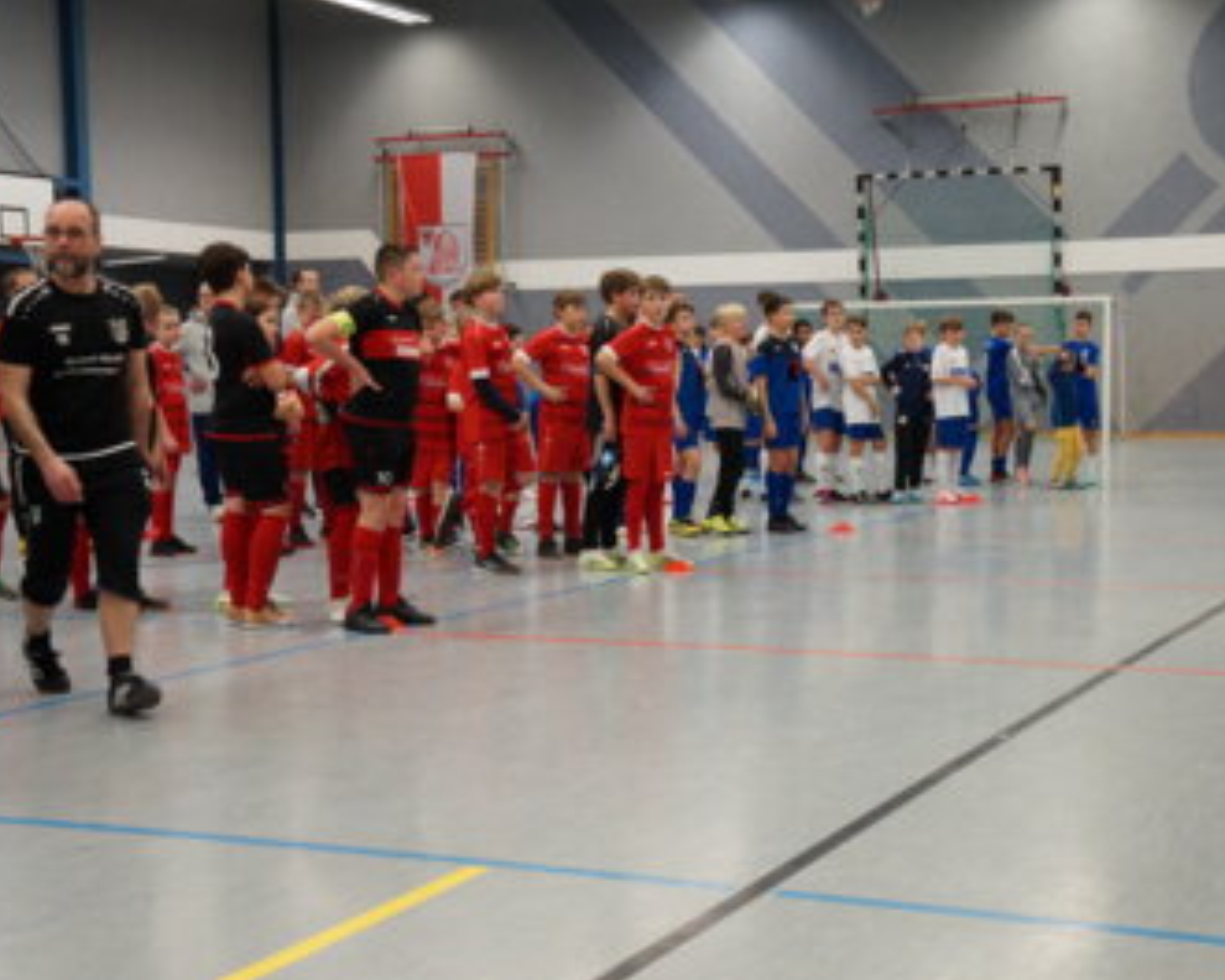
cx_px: 635
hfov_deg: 32.5
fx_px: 2103
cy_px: 490
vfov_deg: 26.2
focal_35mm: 58
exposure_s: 1/60
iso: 1600
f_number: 7.1
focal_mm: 34
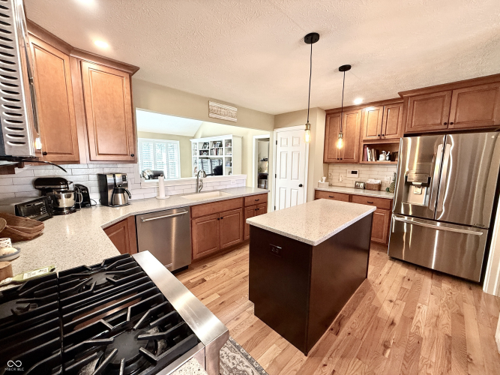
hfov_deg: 102.1
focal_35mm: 14
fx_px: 202
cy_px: 188
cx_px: 250
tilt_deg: -8.4
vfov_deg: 85.7
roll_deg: -0.8
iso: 160
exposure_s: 1/60
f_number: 2.2
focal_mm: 2.22
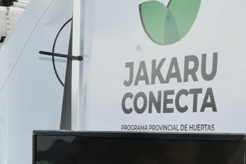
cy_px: 210
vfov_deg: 10.3
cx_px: -43
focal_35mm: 130
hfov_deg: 15.3
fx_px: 888
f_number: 18
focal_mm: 26
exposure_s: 1/250
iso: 1000
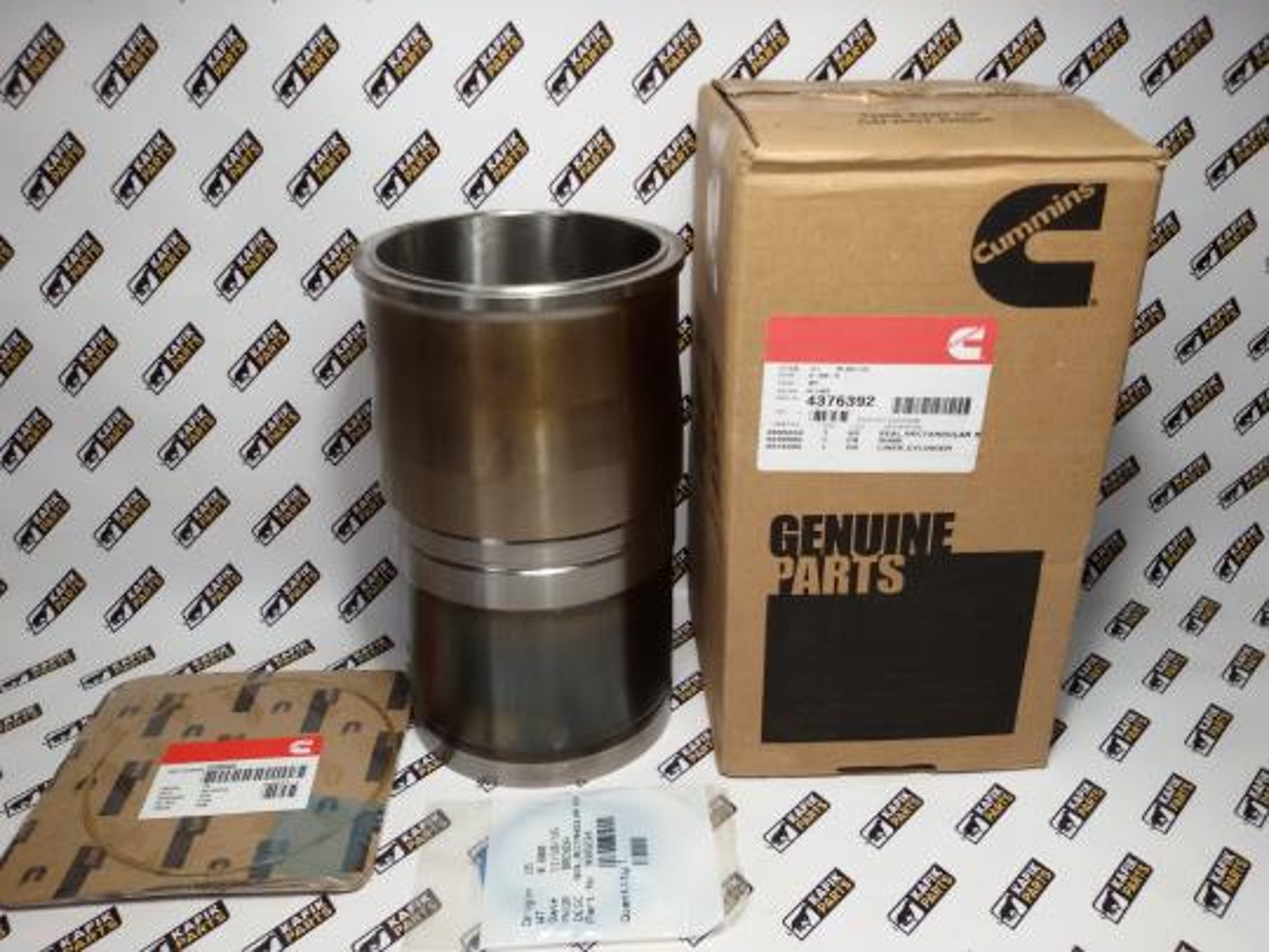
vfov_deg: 45.4
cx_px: 634
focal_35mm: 31
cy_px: 476
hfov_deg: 58.4
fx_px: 1136
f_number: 2.4
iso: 100
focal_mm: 2.93
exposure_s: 1/33
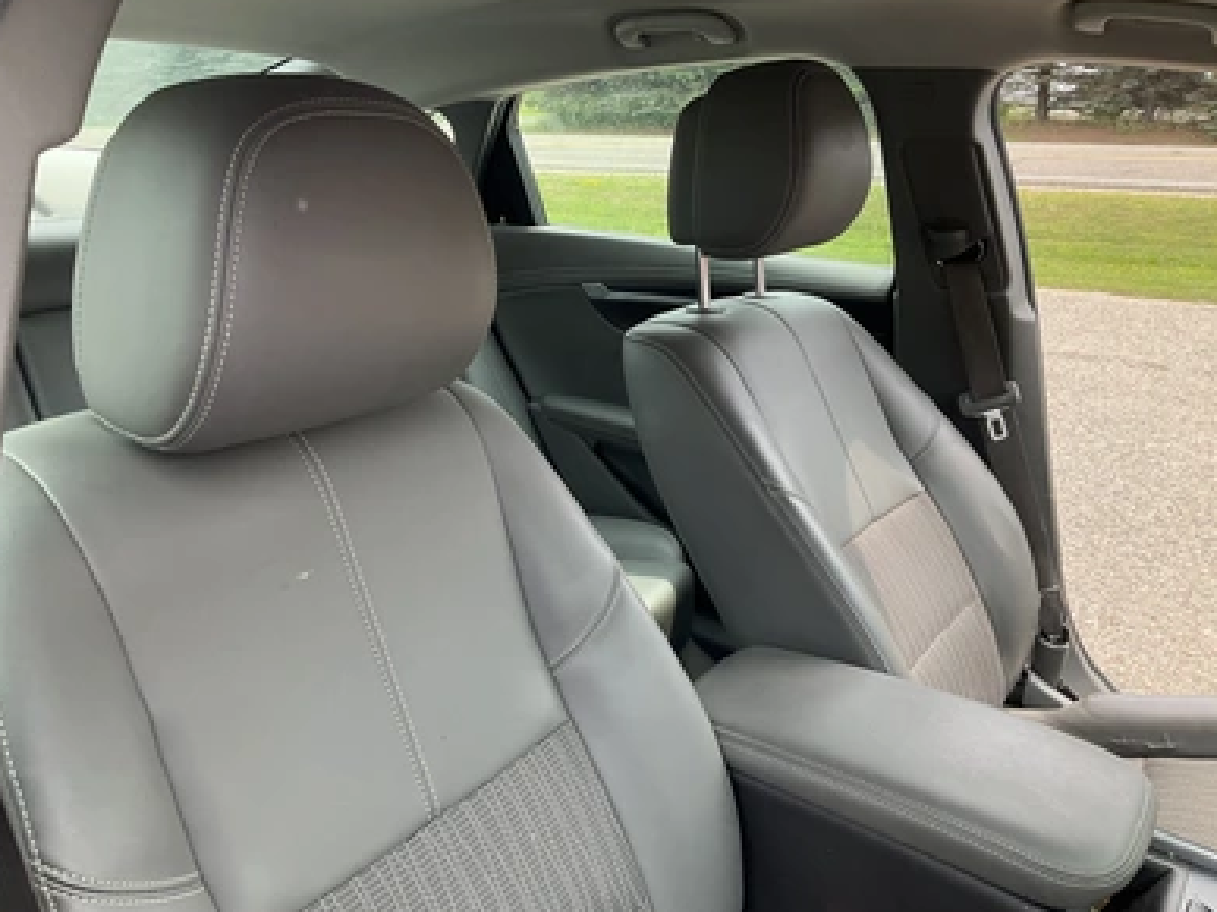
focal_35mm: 30
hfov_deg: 60.0
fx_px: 1054
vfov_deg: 46.8
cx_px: 613
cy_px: 450
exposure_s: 1/235
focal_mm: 3
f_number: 1.8
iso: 25
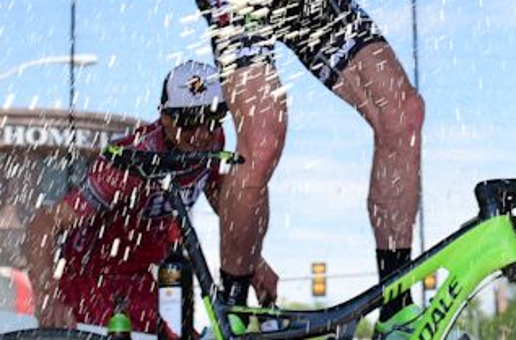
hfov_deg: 18.3
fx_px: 1514
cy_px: 81
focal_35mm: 106
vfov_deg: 12.8
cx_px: 625
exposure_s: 1/250
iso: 100
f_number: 4.5
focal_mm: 28
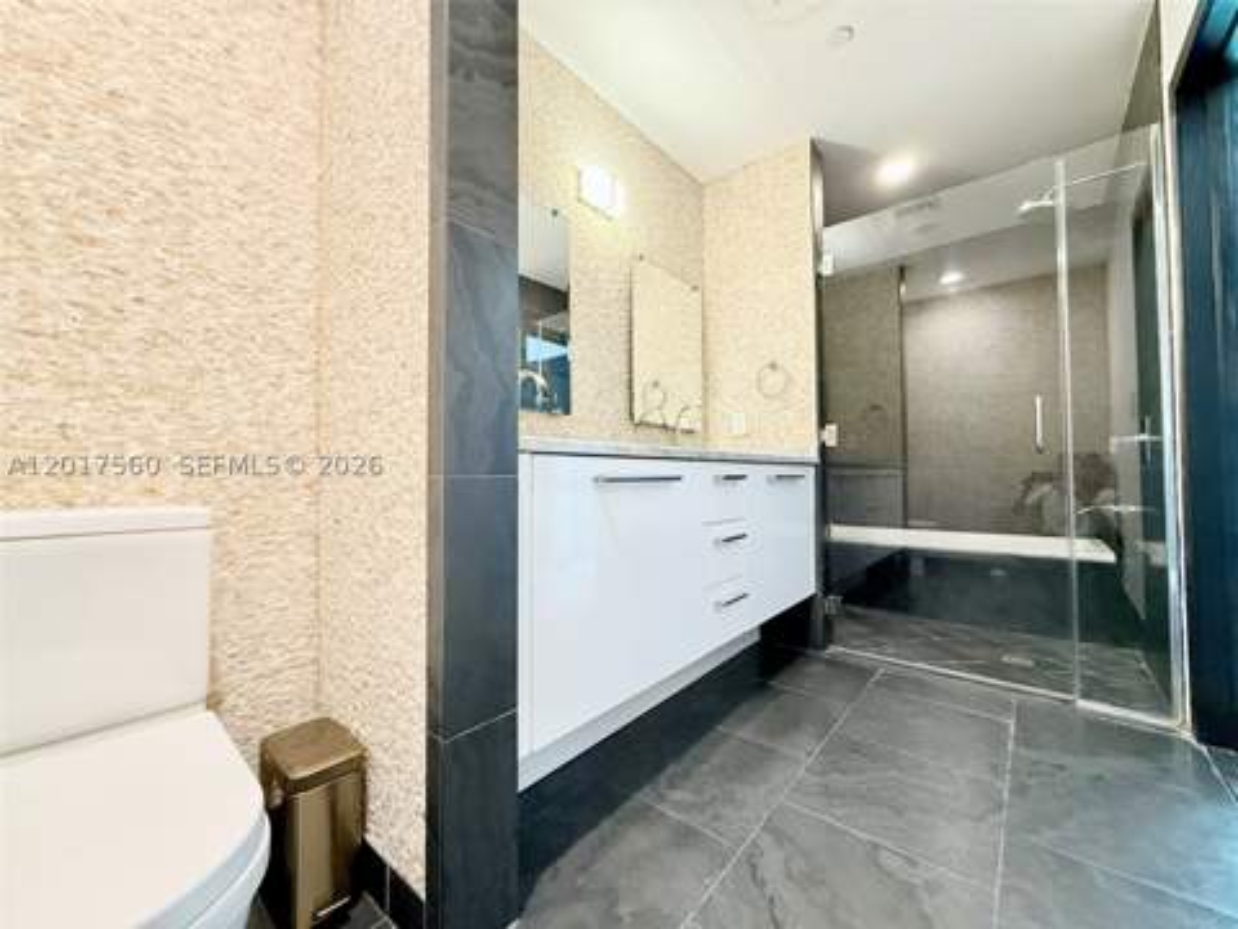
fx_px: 501
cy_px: 464
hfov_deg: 102.1
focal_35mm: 14
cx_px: 619
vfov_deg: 85.7
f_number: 2.2
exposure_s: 1/60
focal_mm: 2.22
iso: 320
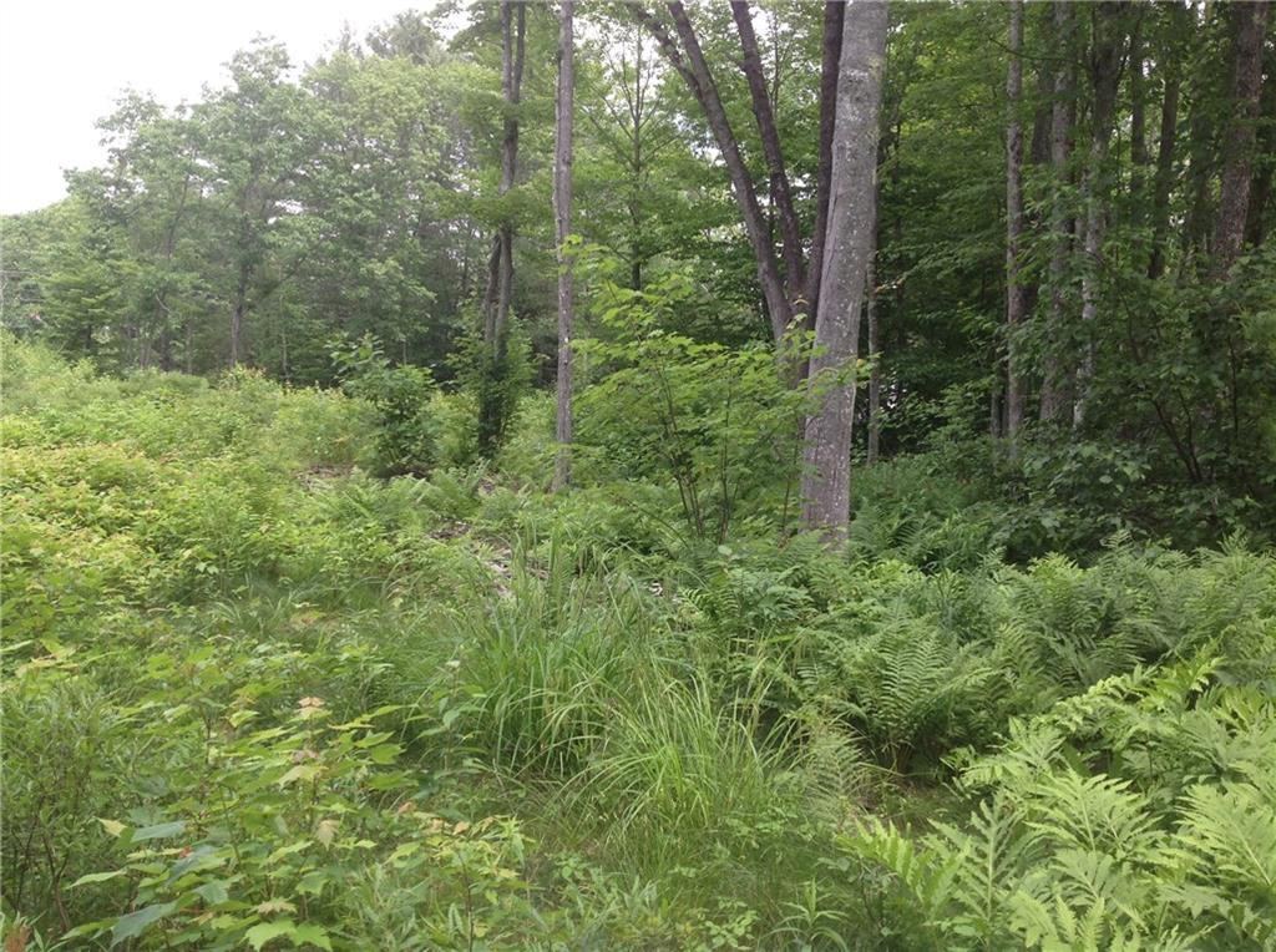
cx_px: 638
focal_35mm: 35
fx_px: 1288
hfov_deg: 52.7
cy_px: 476
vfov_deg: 40.6
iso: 50
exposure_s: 1/403
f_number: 2.4
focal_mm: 4.28
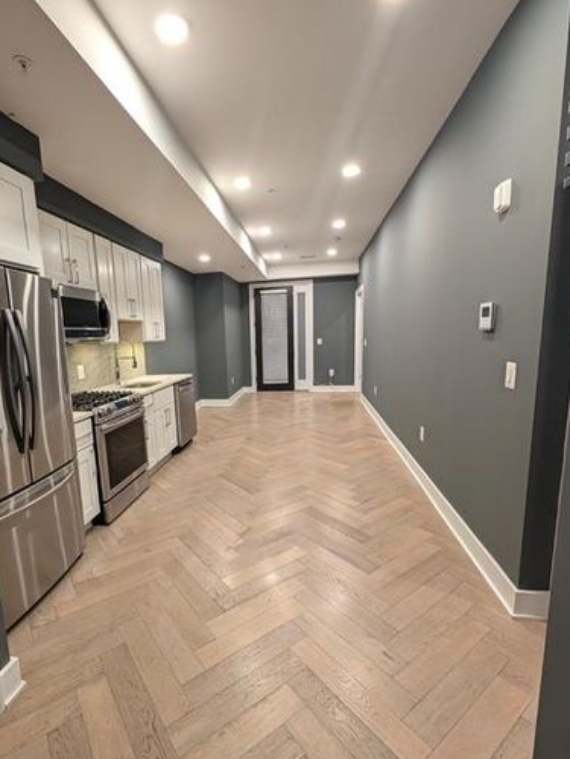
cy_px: 395
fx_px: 351
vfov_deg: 94.4
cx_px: 243
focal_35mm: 16
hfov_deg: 77.6
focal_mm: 2.02
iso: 88
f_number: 1.7
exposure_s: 1/30
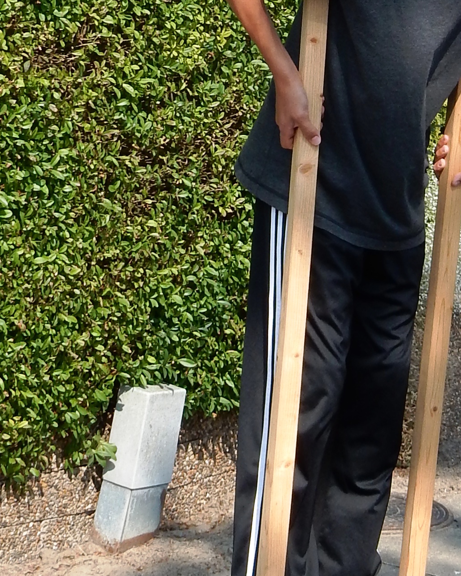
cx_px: 387
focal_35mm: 126
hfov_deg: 12.2
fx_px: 2149
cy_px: -32
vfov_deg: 15.0
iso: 125
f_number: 4
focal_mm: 6.4
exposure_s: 1/640
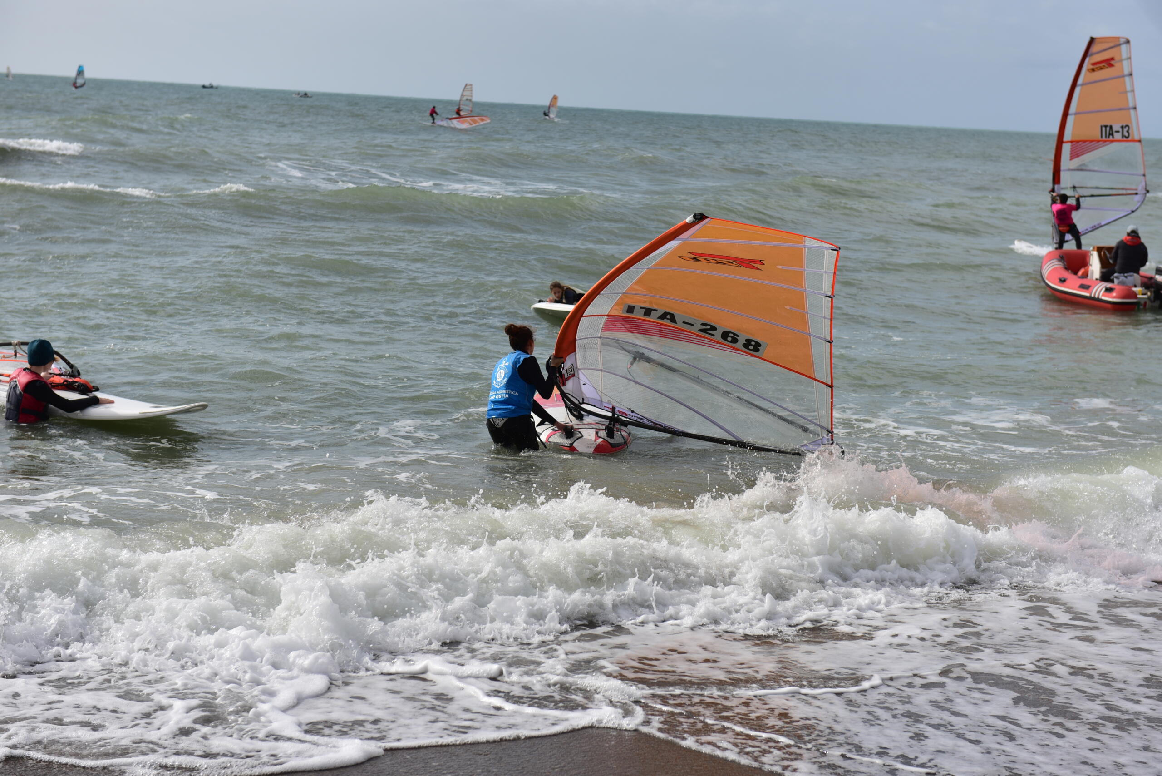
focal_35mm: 70
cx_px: 581
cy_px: 388
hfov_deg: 28.8
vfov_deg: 19.5
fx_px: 2260
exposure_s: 1/1600
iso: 100
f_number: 5
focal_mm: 70
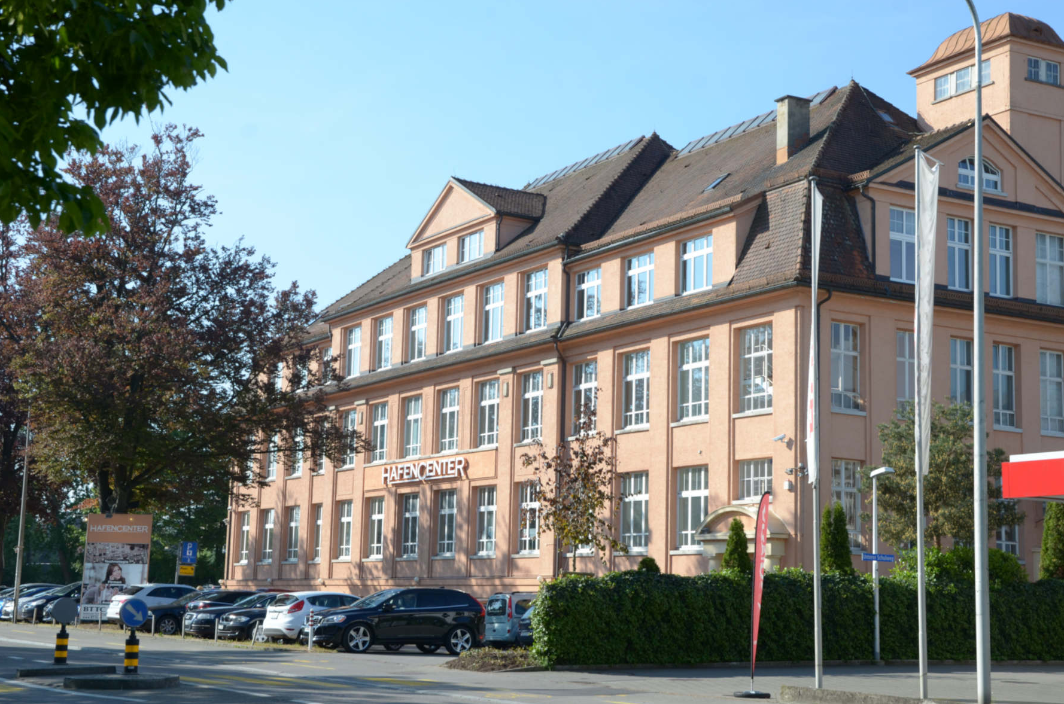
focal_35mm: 54
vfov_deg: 25.2
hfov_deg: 37.3
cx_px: 526
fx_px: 1578
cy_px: 352
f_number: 9
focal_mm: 35
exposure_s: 1/320
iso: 250
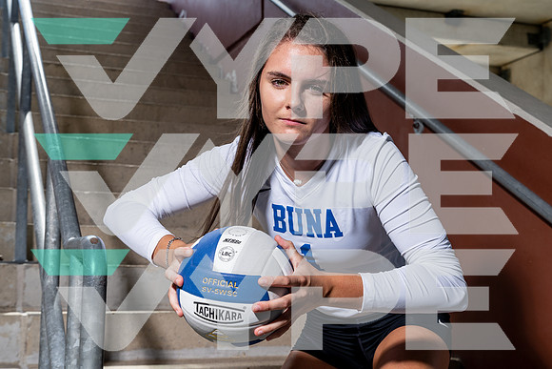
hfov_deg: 38.2
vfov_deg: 26.0
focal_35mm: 52
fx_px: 797
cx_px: 276
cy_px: 184
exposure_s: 1/125
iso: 100
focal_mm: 52
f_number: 8
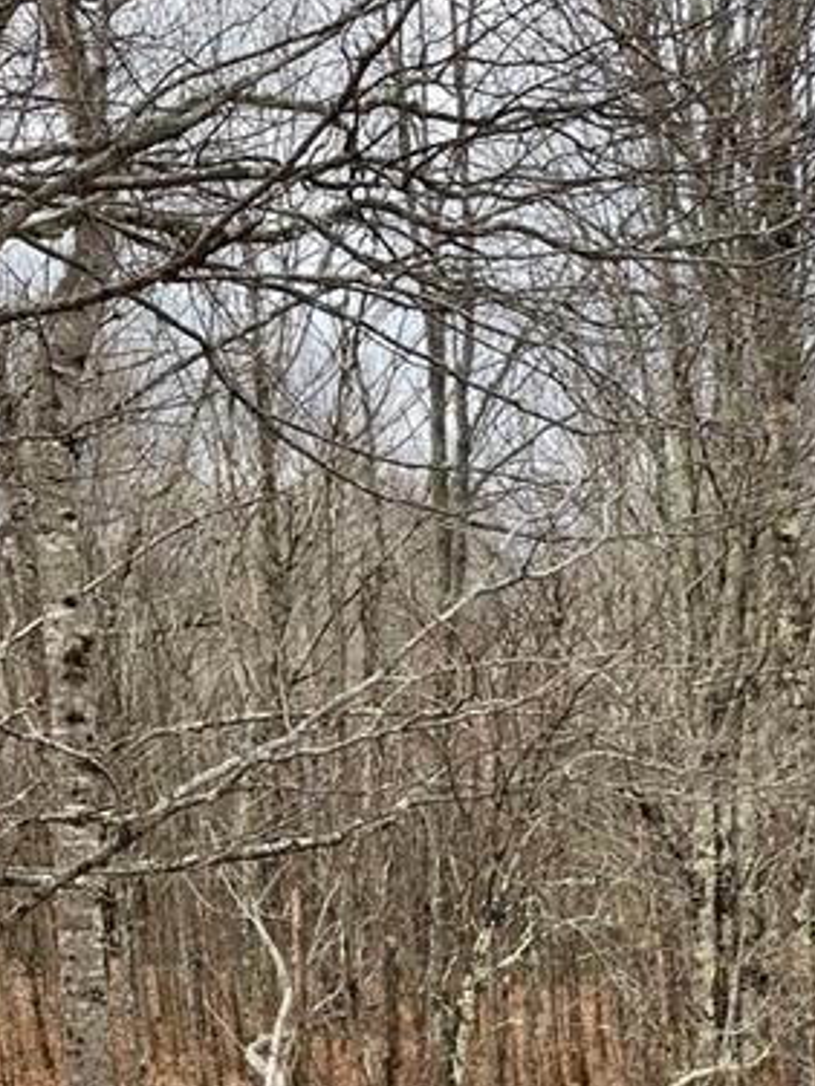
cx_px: 754
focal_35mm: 51
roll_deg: +2.2
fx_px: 1601
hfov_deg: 27.4
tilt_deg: -15.0
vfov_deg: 34.2
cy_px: 1086
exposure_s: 1/696
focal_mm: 5.1
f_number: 1.6
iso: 32
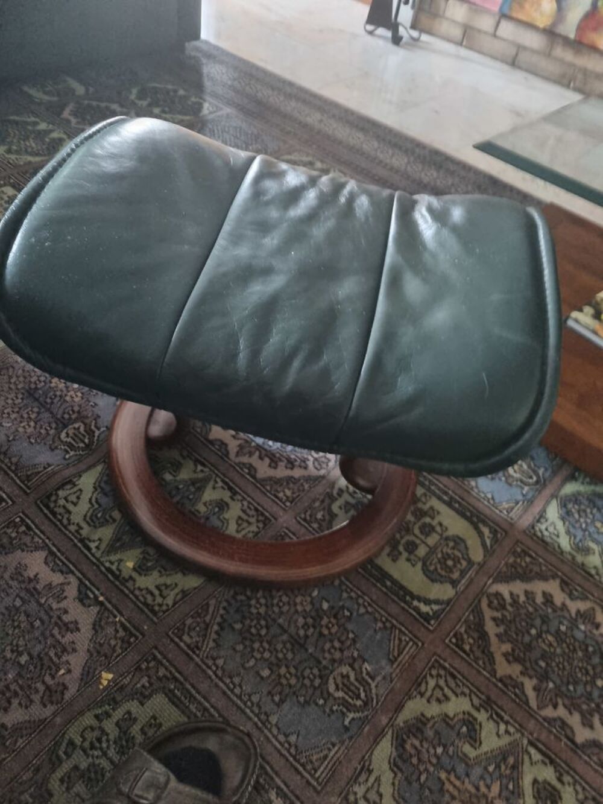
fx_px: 604
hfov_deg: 53.1
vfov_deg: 67.3
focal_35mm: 26
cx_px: 302
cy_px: 402
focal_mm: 5.4
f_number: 1.8
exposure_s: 1/25
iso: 1000
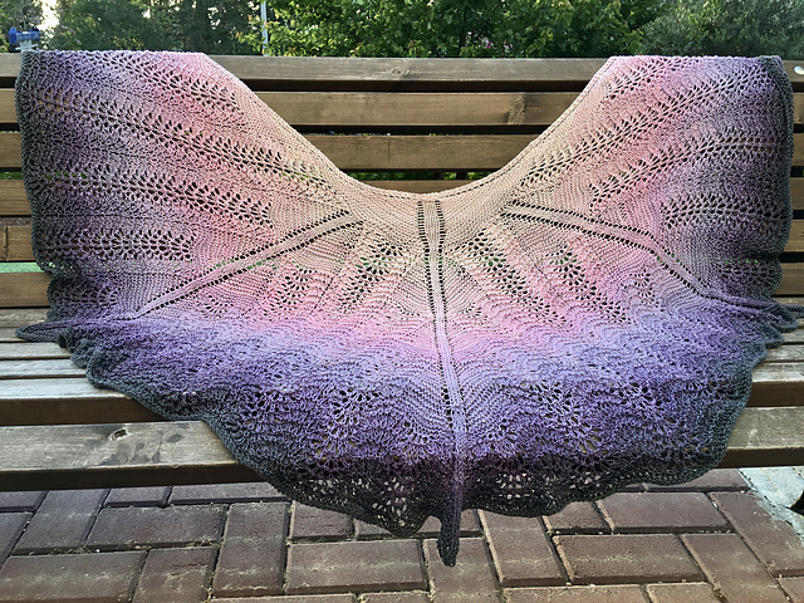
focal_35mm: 29
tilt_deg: -22.2
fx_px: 674
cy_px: 302
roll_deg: -1.5
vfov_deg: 48.2
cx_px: 402
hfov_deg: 61.7
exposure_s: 1/100
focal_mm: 4.15
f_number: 2.2
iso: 32
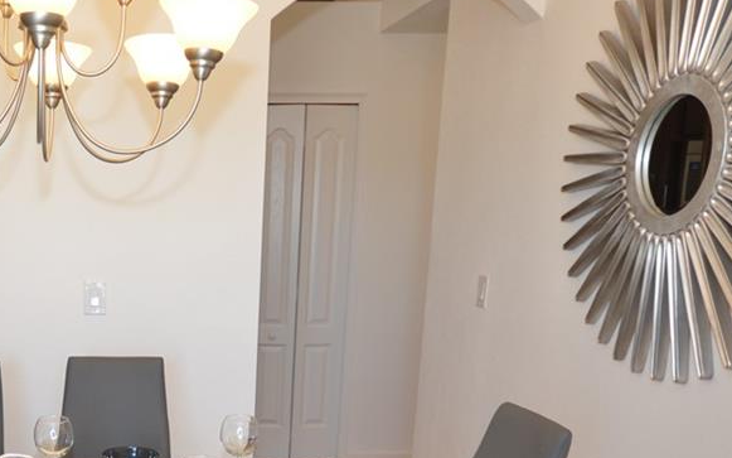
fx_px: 838
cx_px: 116
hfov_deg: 44.2
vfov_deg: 29.4
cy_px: 406
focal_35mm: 42
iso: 200
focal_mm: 10
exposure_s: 1/60
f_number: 4
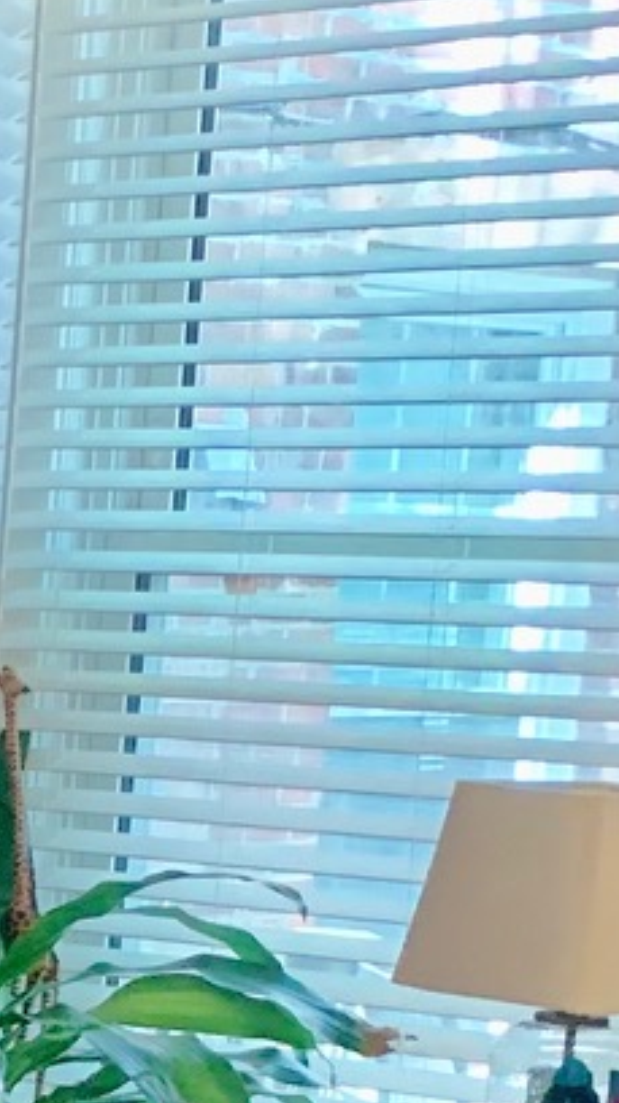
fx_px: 4092
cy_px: 1411
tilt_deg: -11.6
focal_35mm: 140
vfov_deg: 14.7
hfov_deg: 7.8
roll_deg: -0.8
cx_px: -1084
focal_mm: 4.25
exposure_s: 1/60
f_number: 1.8
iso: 400
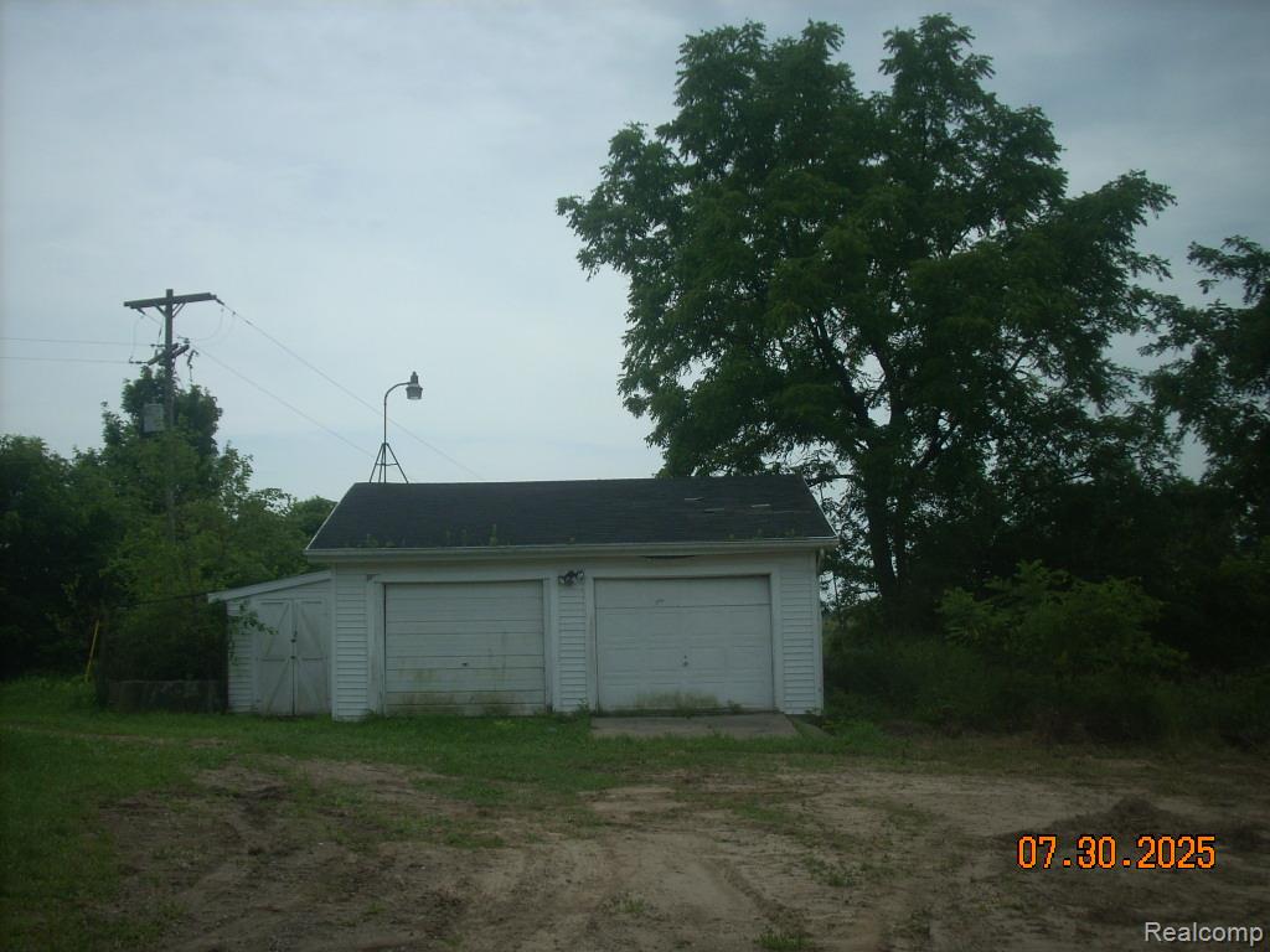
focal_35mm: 37
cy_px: 476
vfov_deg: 38.7
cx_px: 635
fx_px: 1357
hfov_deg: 50.1
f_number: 5.6
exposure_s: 1/500
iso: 64
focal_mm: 6.2
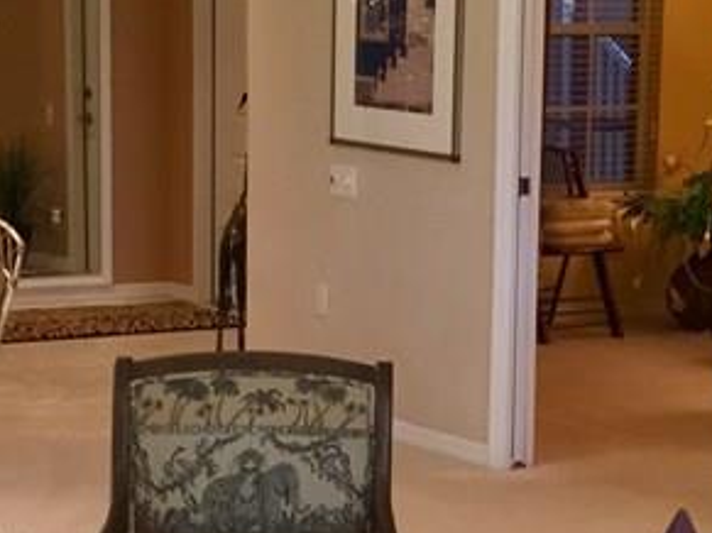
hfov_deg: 18.0
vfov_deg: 13.5
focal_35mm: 109
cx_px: 311
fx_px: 2241
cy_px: 406
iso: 160
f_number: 2.4
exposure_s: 1/30
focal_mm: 3.3
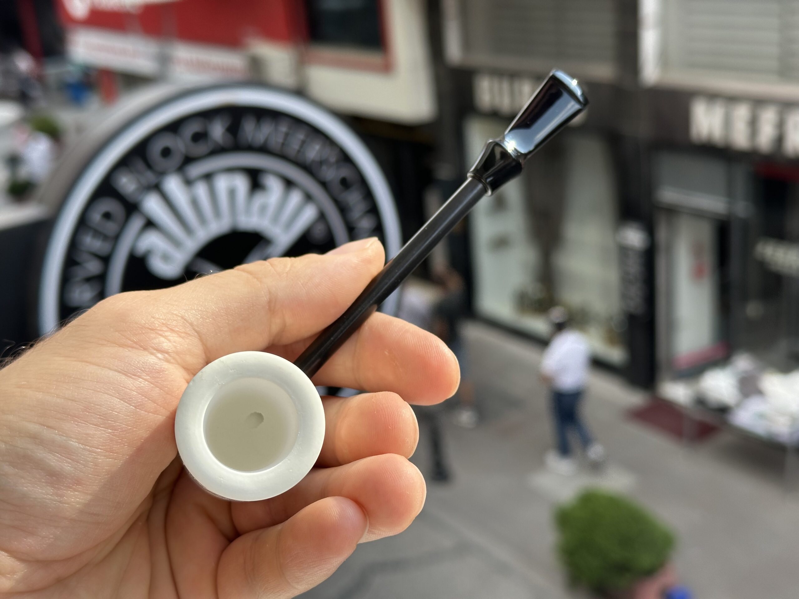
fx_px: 1108
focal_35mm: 48
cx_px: 400
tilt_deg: -18.6
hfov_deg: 39.7
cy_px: 300
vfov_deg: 30.3
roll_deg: +5.5
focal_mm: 6.86
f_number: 1.78
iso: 64
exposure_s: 1/836
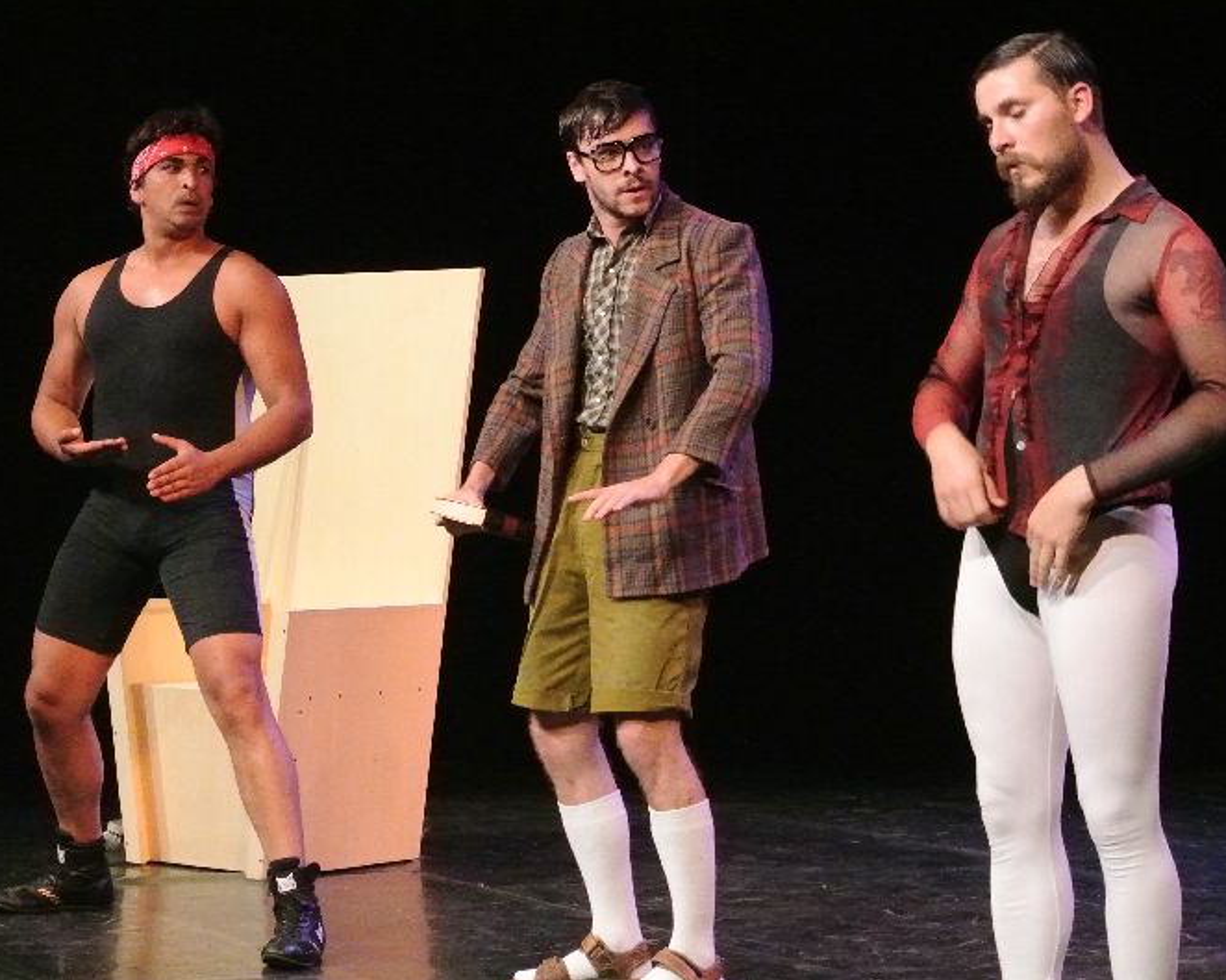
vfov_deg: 16.7
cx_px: 641
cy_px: 488
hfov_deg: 20.8
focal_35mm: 92
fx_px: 3337
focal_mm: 30
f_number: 5.6
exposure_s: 1/80
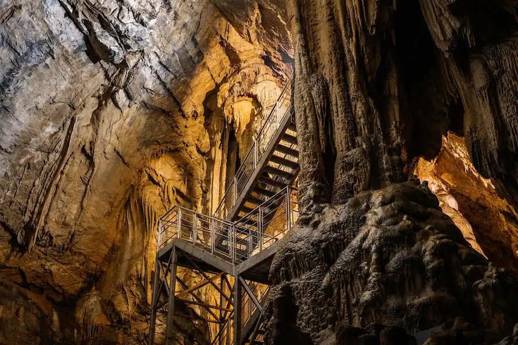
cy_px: 172
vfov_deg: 31.2
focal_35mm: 43
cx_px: 259
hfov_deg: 45.4
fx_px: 619
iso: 800
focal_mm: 29
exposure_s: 1/3.33
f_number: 4
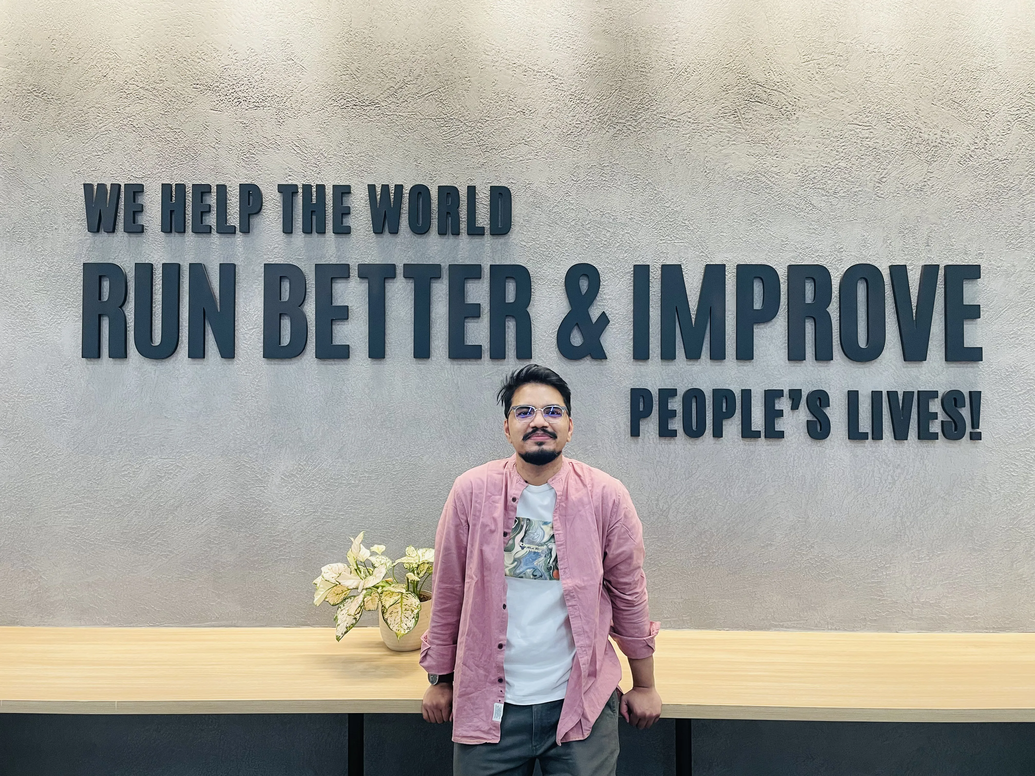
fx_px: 777
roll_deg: +0.6
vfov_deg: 53.1
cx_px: 518
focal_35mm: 26
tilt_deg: +0.8
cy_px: 388
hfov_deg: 67.3
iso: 125
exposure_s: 1/80
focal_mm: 4.2
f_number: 1.6
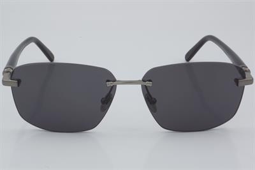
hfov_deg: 27.0
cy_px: 85
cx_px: 128
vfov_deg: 18.2
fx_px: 531
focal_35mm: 75
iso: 100
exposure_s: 1/3
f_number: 32
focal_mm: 50
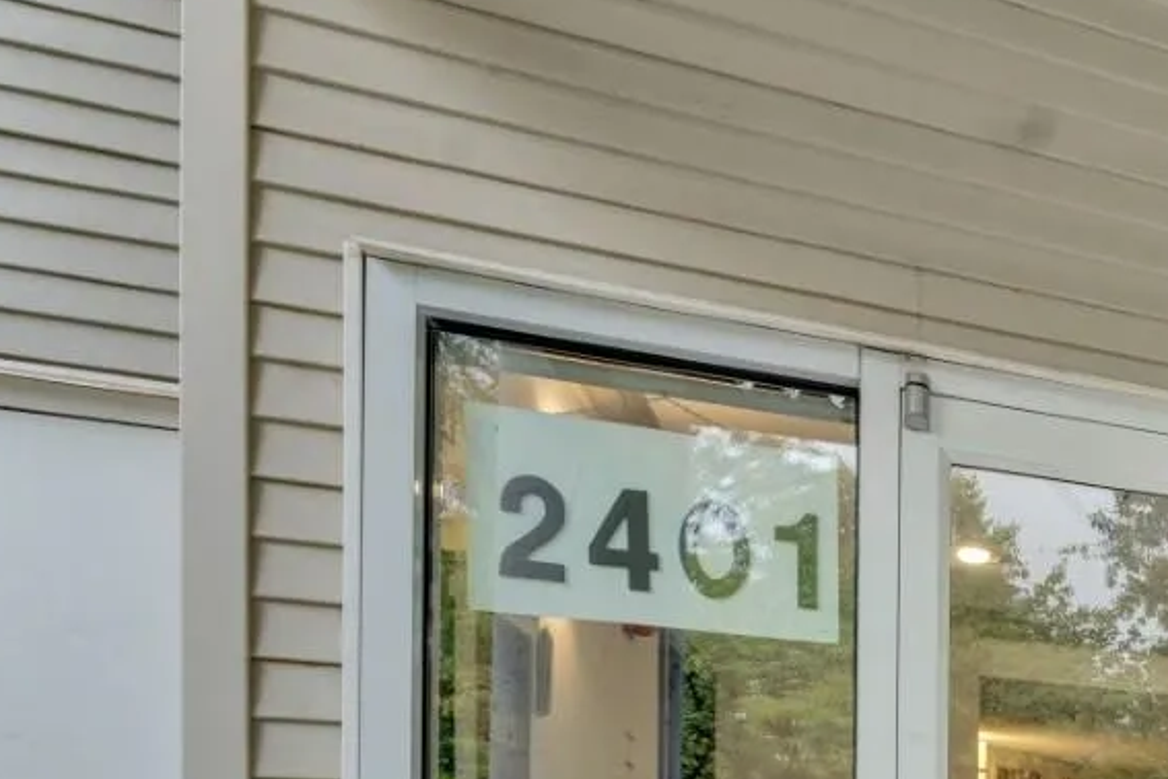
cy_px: 917
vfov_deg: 29.2
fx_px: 1298
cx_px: 1607
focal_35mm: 40
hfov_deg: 32.4
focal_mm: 14
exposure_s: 1/25
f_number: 8
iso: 400
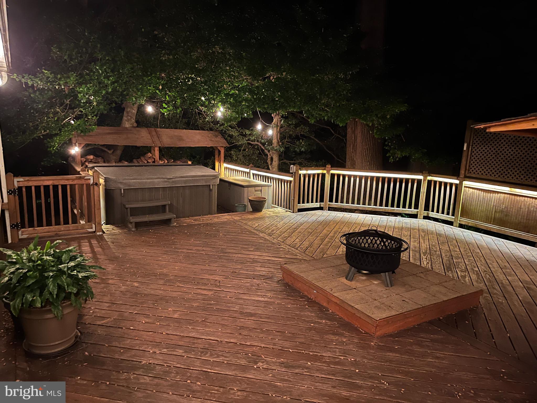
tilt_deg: -11.8
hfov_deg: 67.3
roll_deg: -1.7
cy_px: 202
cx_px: 268
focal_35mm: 26
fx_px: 403
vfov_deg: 53.1
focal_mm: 5.1
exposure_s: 1/9
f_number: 1.6
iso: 800
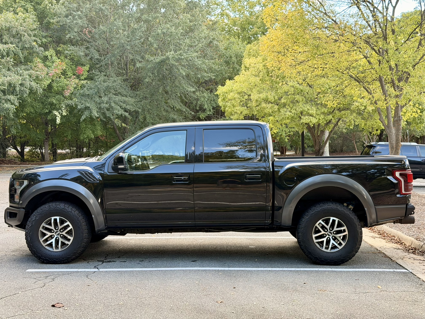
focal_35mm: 48
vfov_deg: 30.3
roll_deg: -0.4
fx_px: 589
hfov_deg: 39.7
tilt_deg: -2.9
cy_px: 160
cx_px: 212
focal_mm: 6.76
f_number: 1.78
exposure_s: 1/148
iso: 64
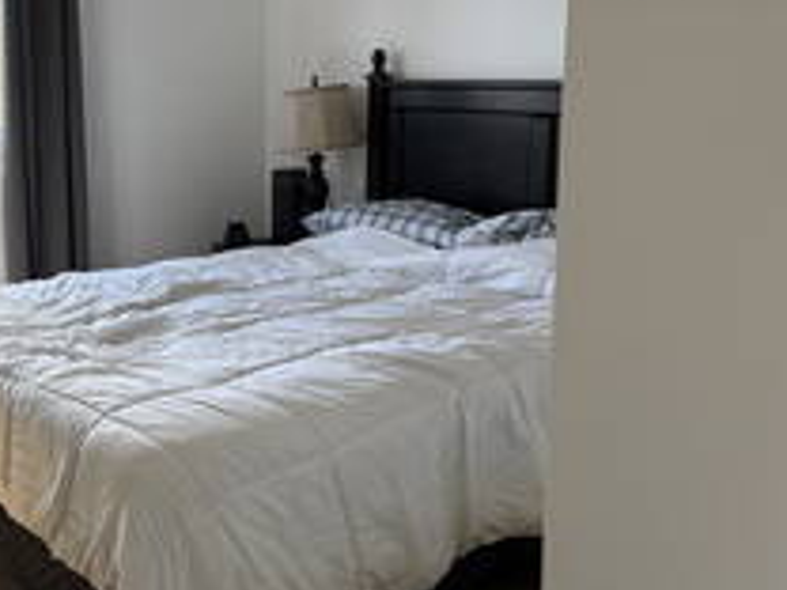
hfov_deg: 39.7
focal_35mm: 45
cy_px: 234
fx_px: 1023
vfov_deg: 32.1
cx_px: 117
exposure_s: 1/120
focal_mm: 5.96
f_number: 1.6
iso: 64
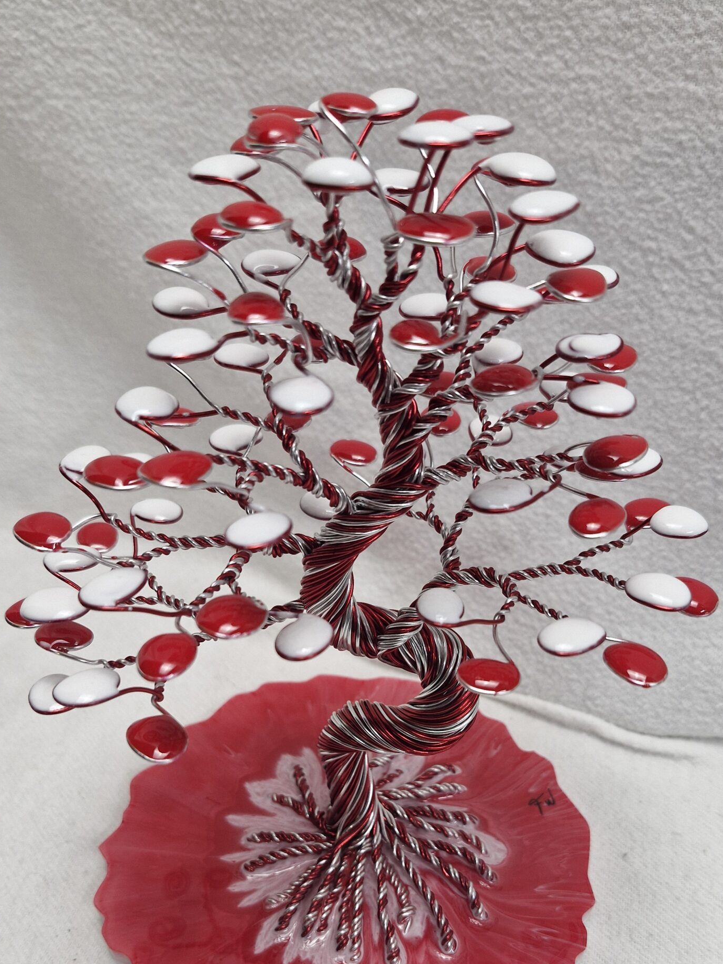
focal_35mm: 32
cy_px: 637
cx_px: 395
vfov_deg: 55.7
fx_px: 891
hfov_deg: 44.1
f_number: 1.8
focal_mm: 5.54
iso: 50
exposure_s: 1/193
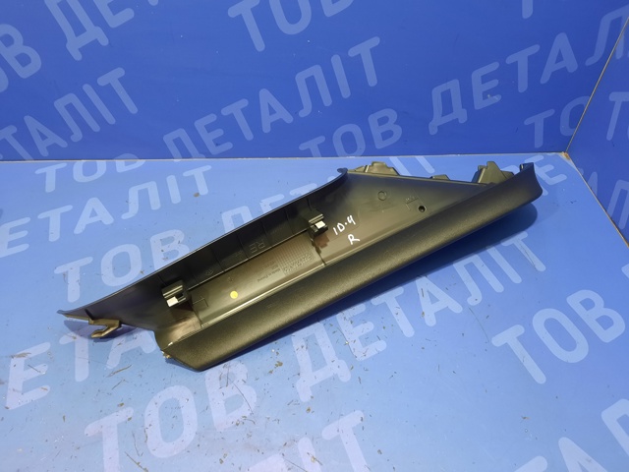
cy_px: 236
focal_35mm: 25
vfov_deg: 54.9
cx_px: 314
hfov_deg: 69.4
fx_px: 454
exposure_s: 1/25
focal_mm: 4.6
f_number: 2
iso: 400
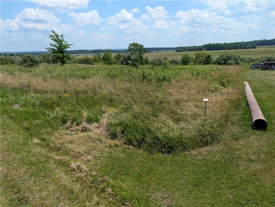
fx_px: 191
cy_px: 104
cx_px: 138
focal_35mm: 24
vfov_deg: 56.9
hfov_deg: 71.5
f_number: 1.68
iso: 19
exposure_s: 1/1025
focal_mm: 6.9
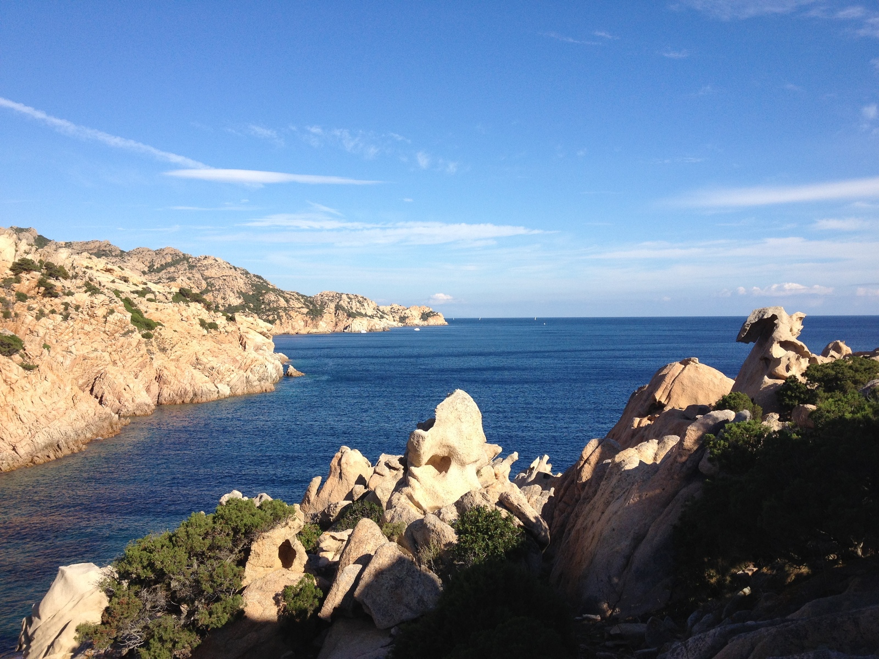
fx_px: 889
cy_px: 330
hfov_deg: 52.6
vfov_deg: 40.7
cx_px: 440
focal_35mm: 35
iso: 64
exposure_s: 1/1672
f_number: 2.4
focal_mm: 4.28
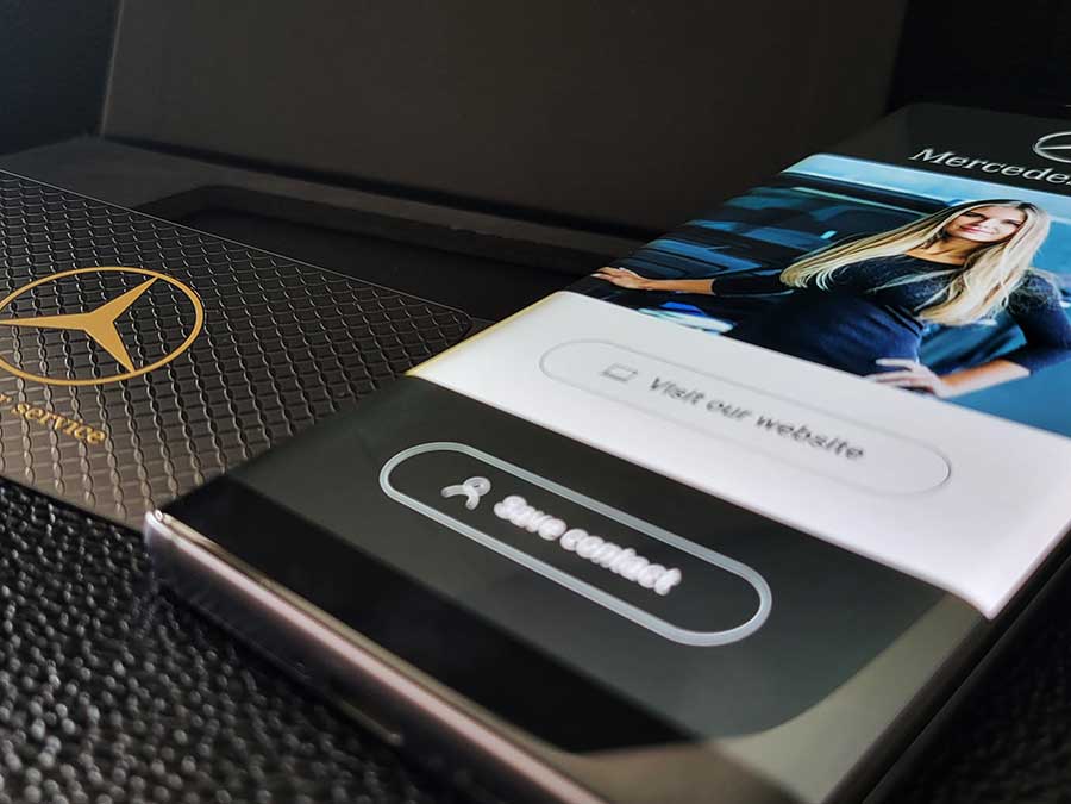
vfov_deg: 53.1
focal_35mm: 26
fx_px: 804
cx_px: 536
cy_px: 402
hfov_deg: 67.3
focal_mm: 5.4
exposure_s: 1/50
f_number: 1.8
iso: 200
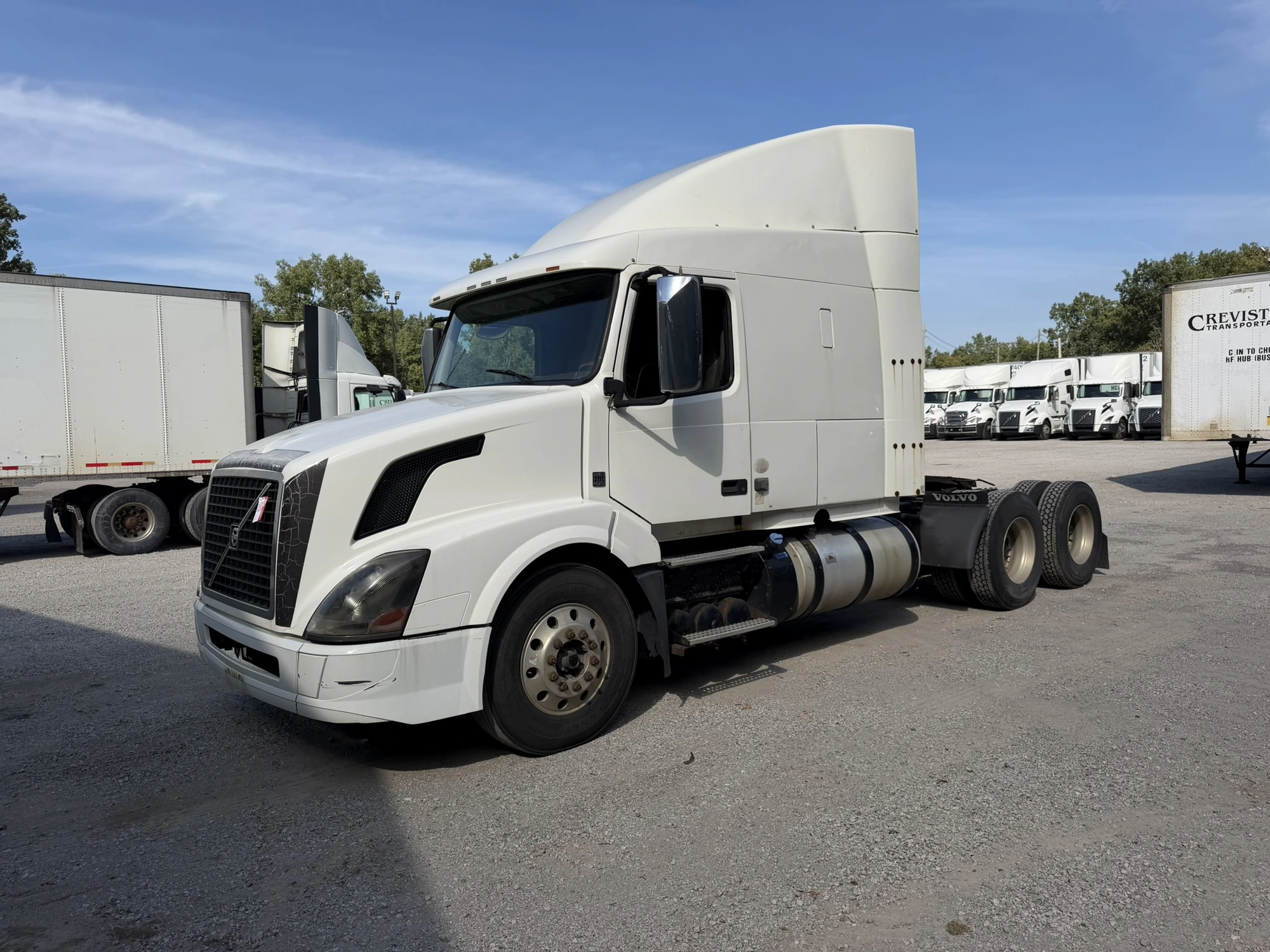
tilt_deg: -1.9
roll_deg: -1.0
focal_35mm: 24
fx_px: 881
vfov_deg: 56.8
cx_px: 635
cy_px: 476
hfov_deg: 71.6
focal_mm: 6.76
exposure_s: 1/6711
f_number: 1.78
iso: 80
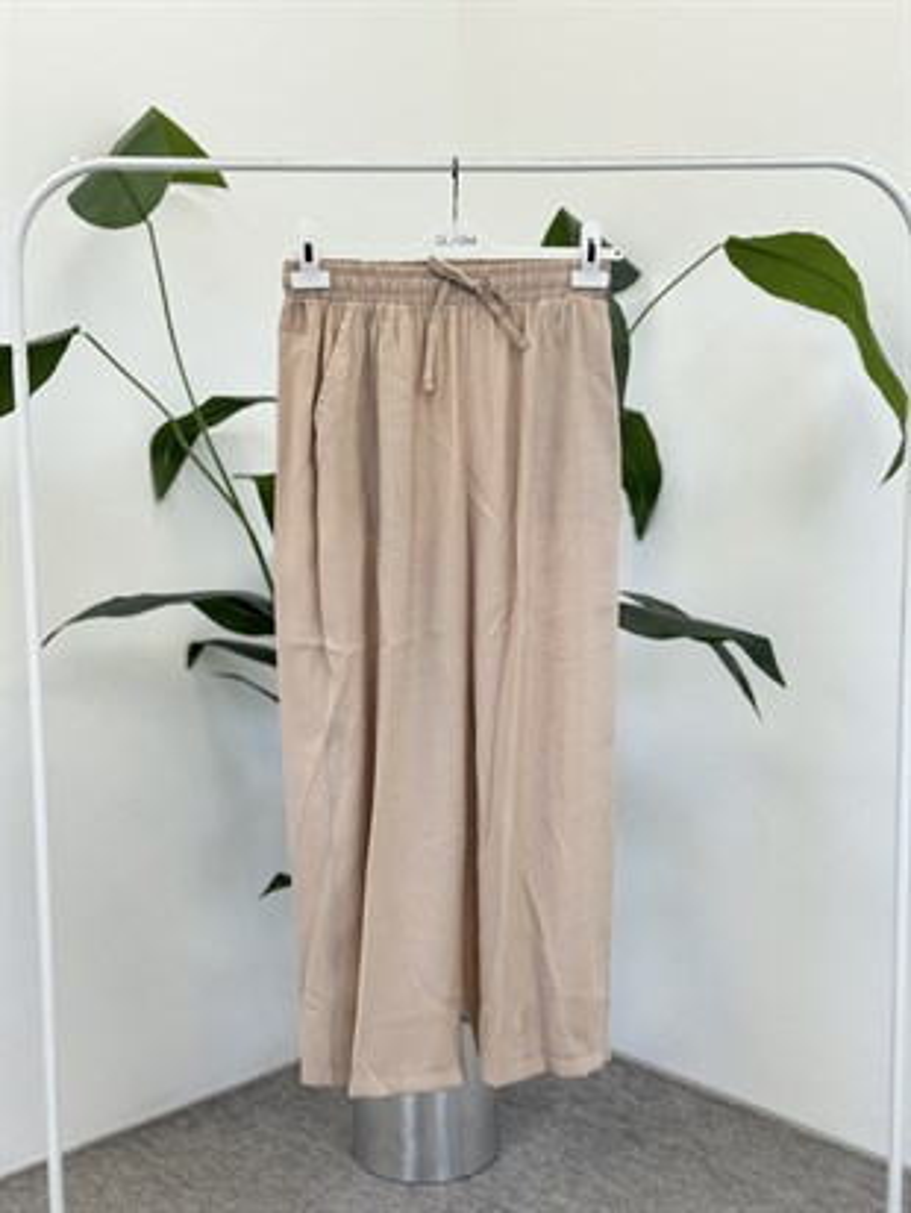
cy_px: 606
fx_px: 1683
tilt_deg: -8.0
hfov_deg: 30.3
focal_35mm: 48
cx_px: 456
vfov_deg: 39.6
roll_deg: +0.4
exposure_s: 1/159
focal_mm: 6.76
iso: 64
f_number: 1.78
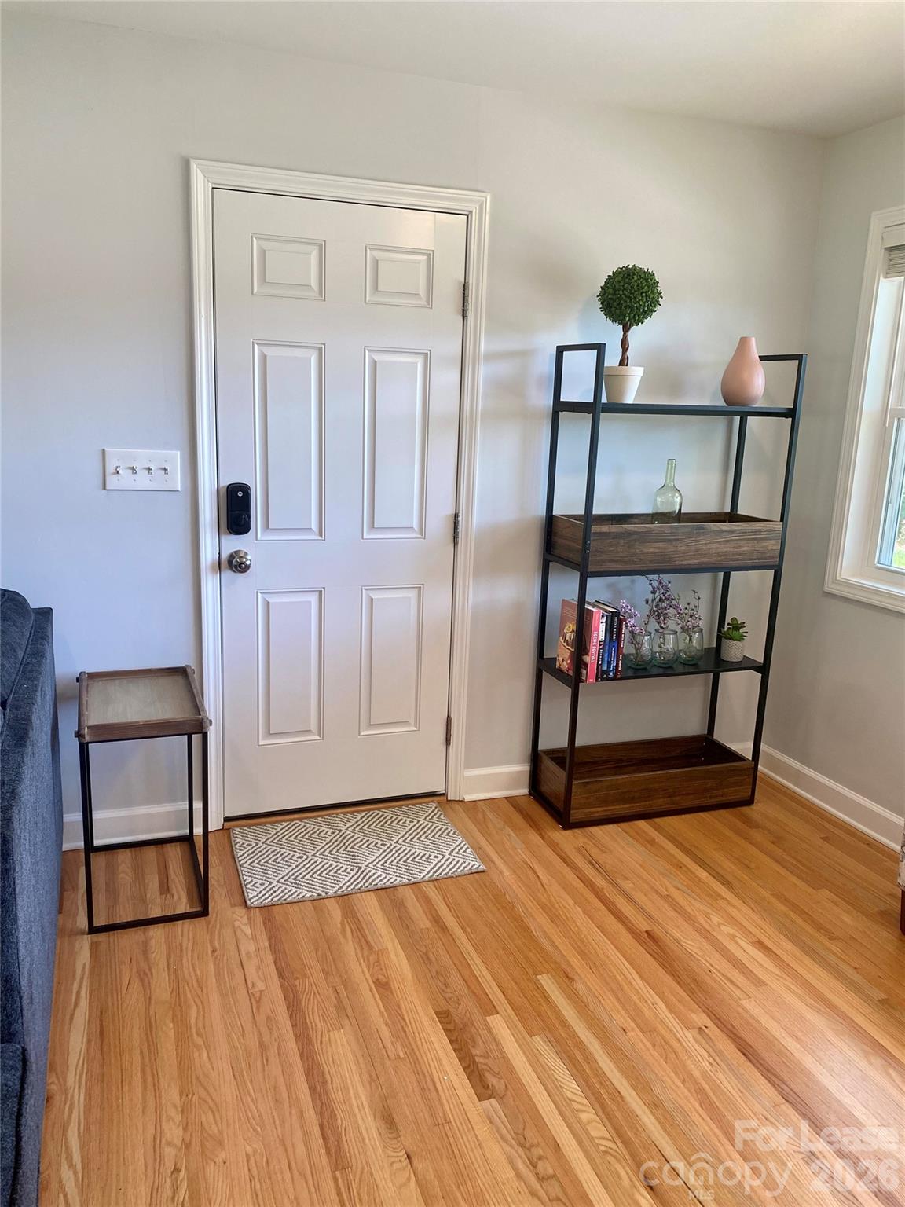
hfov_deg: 53.1
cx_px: 452
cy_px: 604
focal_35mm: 26
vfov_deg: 67.3
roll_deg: -2.0
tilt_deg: -12.9
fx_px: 906
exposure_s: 1/120
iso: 100
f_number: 1.8
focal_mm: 4.25
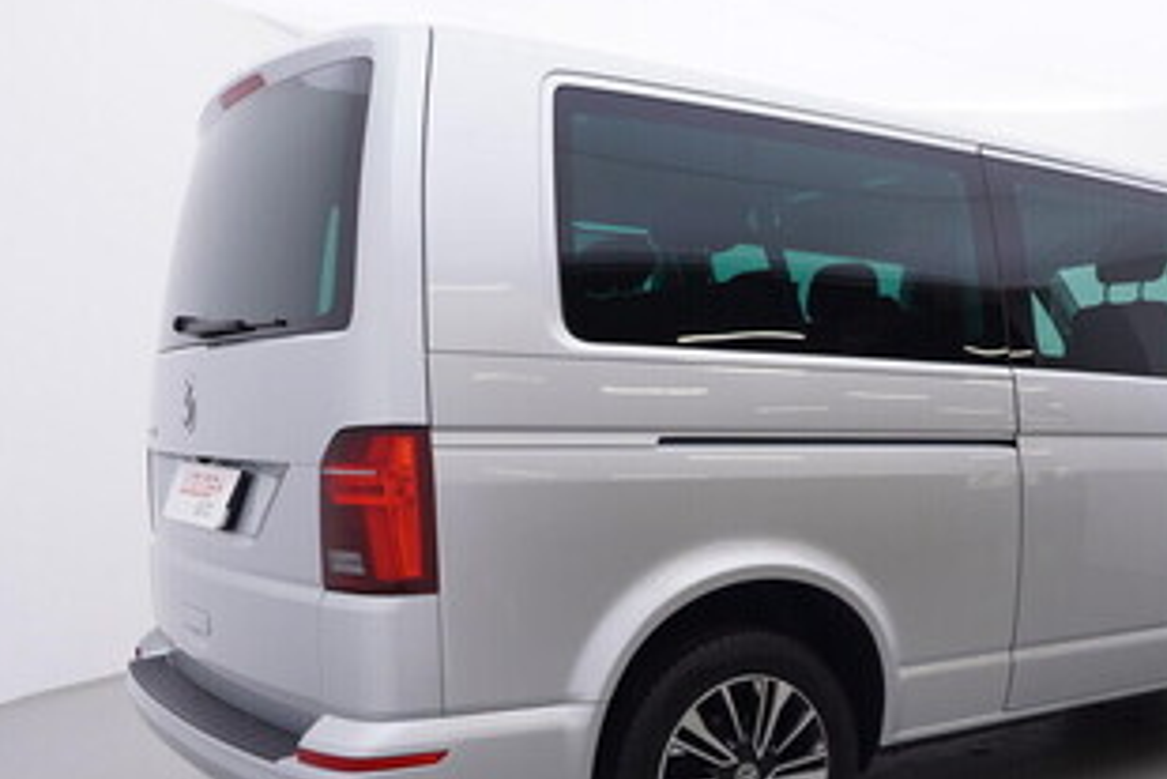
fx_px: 1294
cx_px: 928
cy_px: 604
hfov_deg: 46.1
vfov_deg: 32.7
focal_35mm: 40
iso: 200
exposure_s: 1/80
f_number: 5
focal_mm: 15
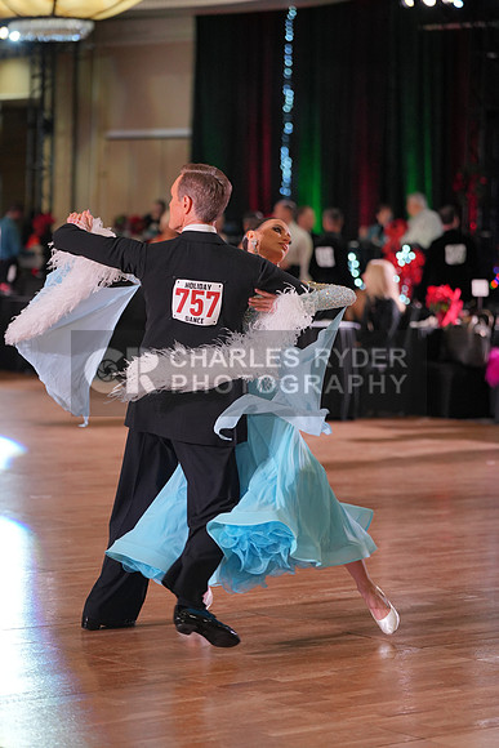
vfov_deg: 18.3
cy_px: 374
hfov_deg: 12.2
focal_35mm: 112
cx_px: 250
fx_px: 2327
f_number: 2.8
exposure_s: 1/500
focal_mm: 112
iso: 1600
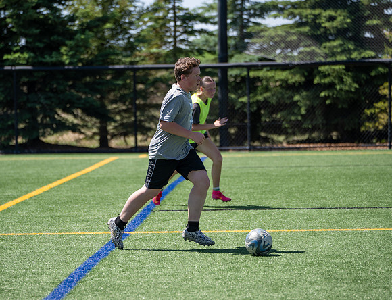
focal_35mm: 139
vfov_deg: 10.8
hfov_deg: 14.1
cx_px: 160
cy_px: 150
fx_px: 1585
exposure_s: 1/800
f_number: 2.8
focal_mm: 120
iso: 50
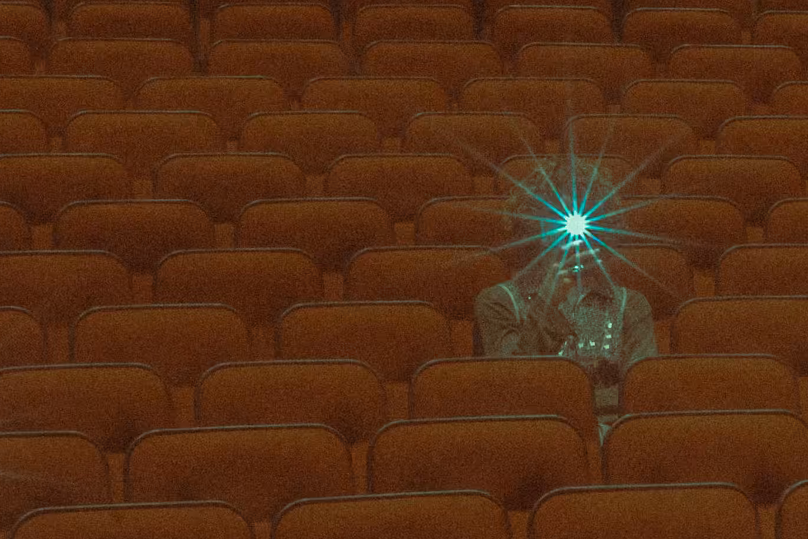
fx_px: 4892
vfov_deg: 6.2
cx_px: 1199
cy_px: 746
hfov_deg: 9.2
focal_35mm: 218
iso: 400
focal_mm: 50
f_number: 22
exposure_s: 4
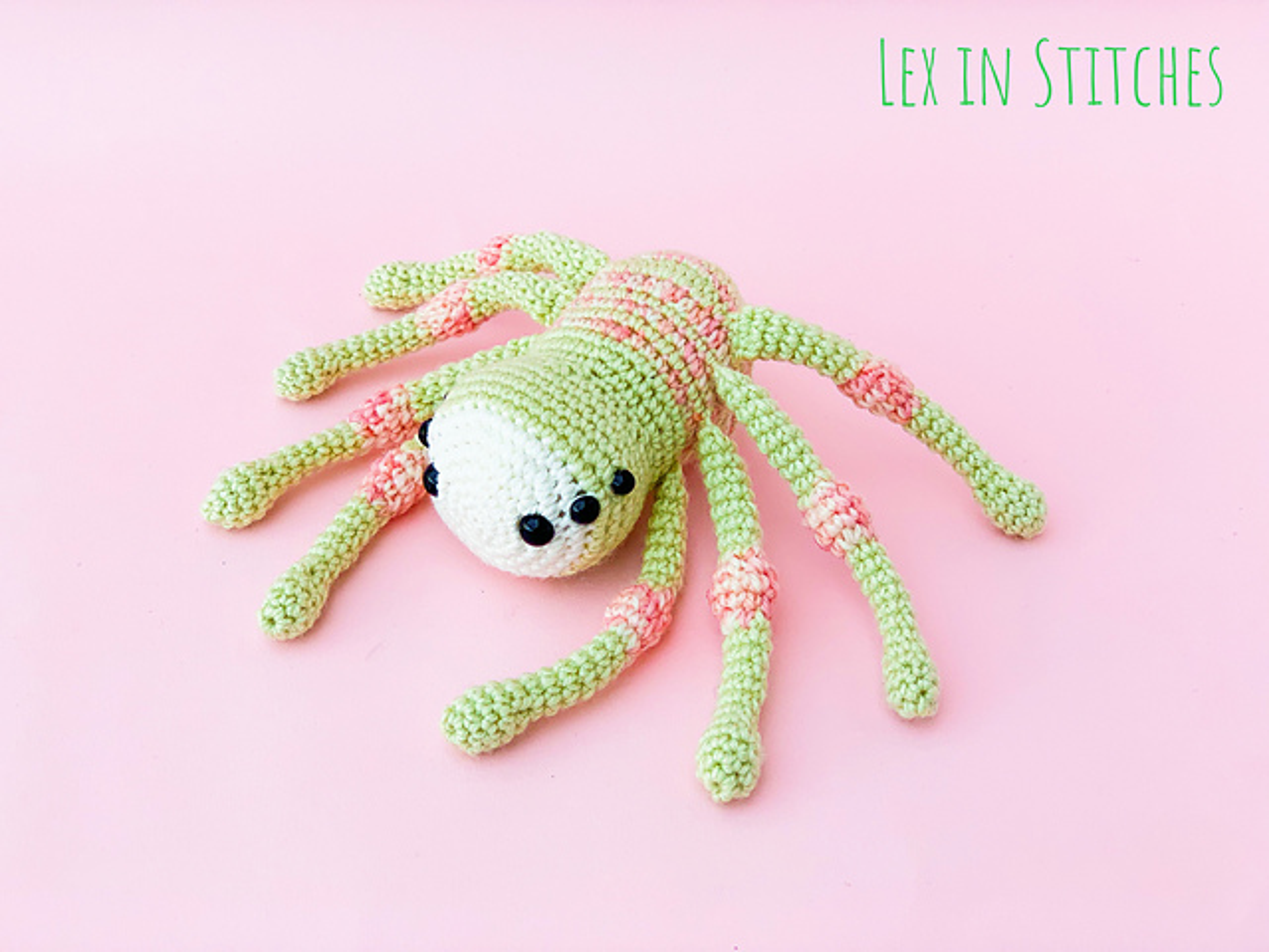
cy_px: 476
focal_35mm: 52
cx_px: 634
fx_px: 1906
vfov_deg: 28.0
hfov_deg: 36.8
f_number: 2.4
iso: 32
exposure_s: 1/122
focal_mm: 6
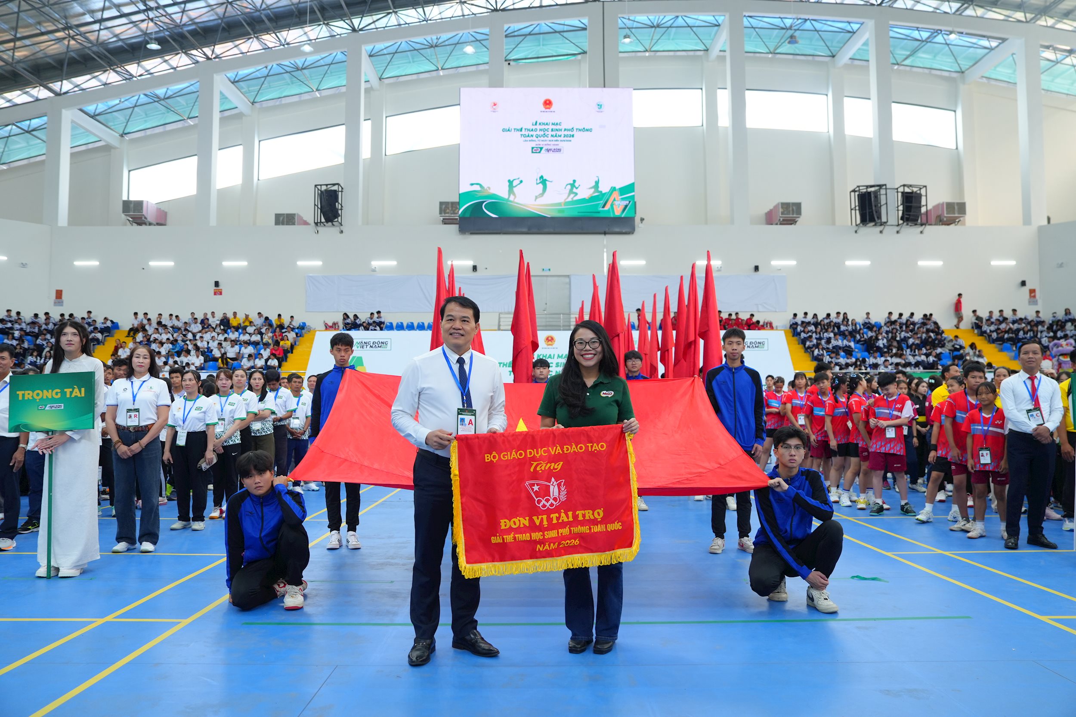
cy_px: 358
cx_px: 538
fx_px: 777
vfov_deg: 49.6
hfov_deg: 69.4
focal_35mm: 26
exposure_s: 1/200
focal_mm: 26
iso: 800
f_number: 3.5
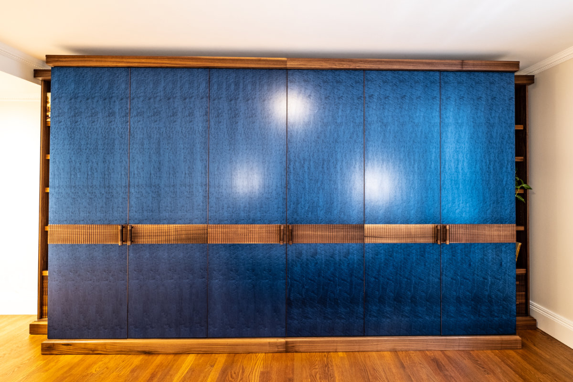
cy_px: 191
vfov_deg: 77.3
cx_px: 286
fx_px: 239
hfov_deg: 100.4
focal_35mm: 15
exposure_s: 1
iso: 200
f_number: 4
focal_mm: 10
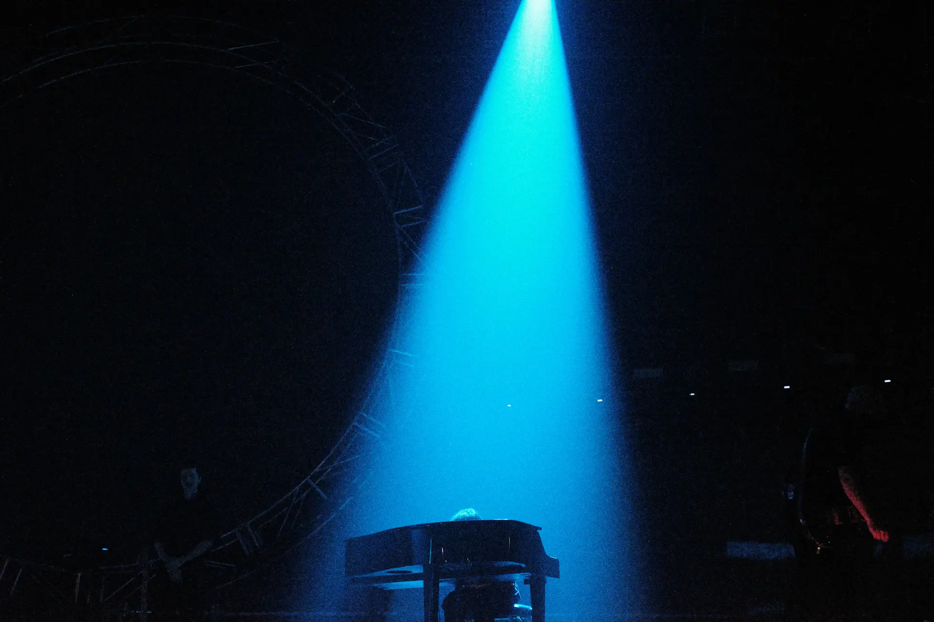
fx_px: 1064
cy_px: 311
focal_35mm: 41
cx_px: 467
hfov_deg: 47.4
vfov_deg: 32.6
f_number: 4
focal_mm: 27
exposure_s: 1/80
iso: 3200
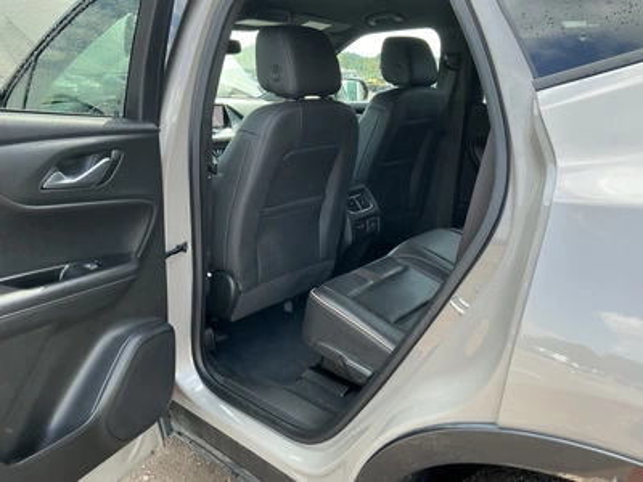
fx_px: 520
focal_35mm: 28
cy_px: 241
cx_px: 322
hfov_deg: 63.4
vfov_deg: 49.7
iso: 32
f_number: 1.8
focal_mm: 3
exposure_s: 1/172
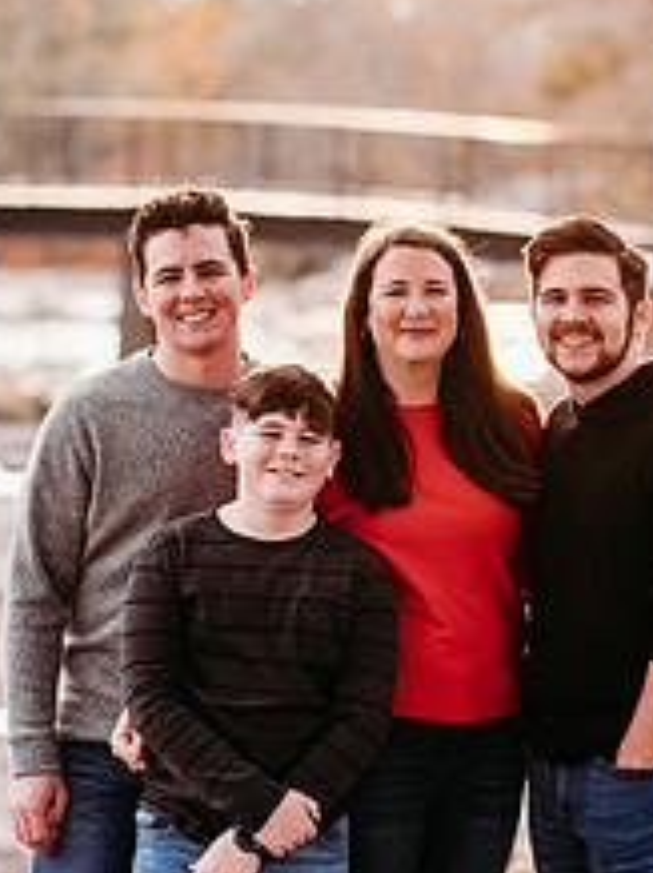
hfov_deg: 8.8
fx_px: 4259
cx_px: 353
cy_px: 497
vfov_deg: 11.7
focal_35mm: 169
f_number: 2.2
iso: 320
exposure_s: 1/400
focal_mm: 85
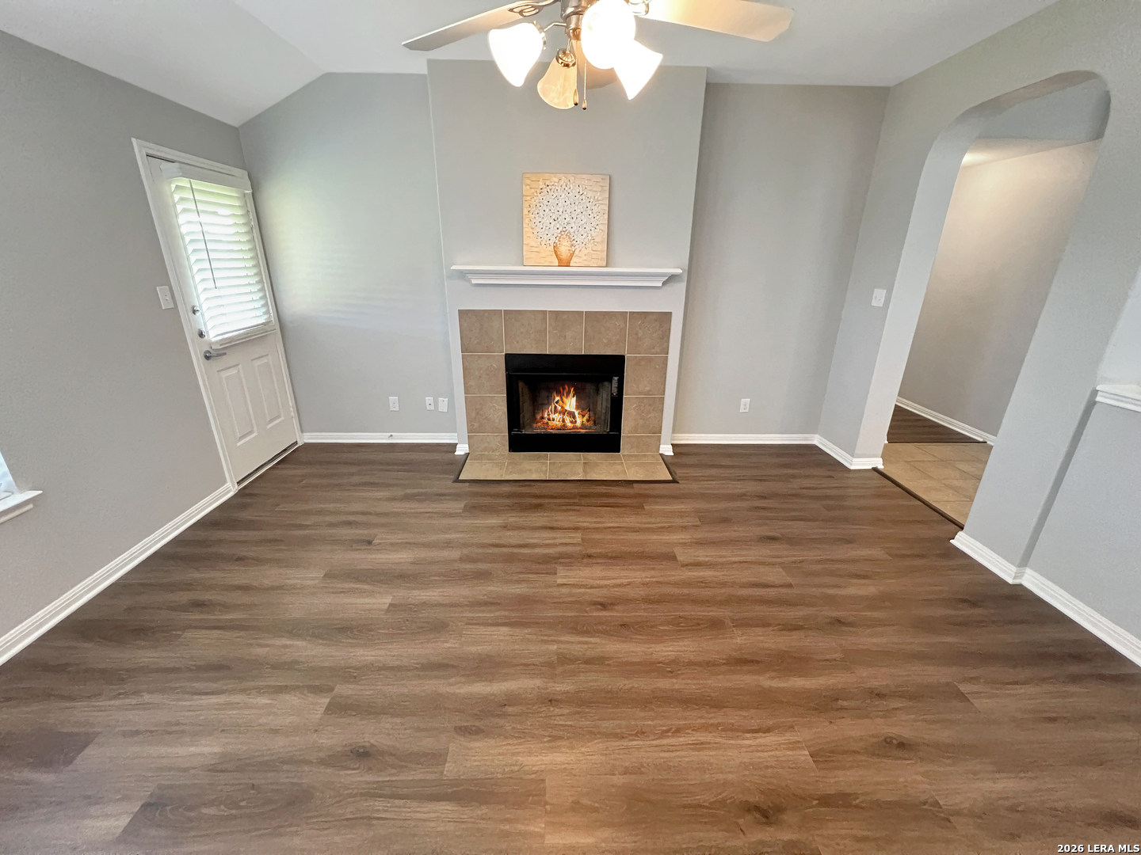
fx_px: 429
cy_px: 428
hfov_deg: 106.2
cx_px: 570
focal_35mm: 13
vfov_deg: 89.9
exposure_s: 1/60
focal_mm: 1.57
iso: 800
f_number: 1.8
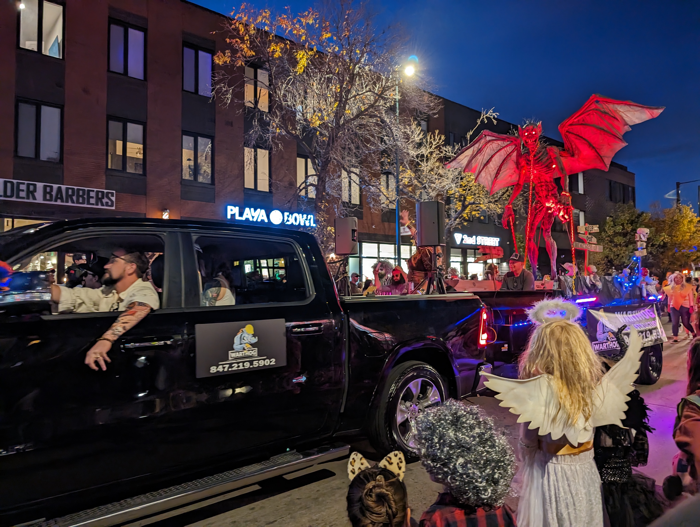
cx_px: 350
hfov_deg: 71.5
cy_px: 264
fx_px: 486
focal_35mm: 24
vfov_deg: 56.9
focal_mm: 6.9
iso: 439
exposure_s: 1/49.9
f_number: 1.68
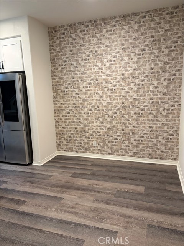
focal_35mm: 26
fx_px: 184
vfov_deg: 67.3
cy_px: 123
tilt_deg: -8.9
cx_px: 92
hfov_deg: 53.1
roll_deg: +2.4
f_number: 1.6
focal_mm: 5.96
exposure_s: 1/60
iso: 125
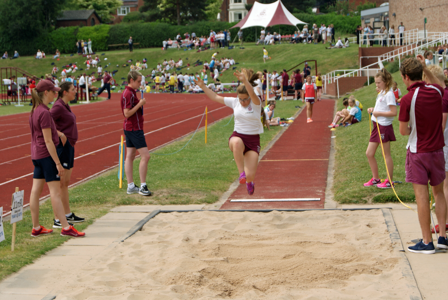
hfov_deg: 24.6
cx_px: 224
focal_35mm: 82
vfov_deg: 16.6
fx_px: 1028
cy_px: 150
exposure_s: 1/250
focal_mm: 55
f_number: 8
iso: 100
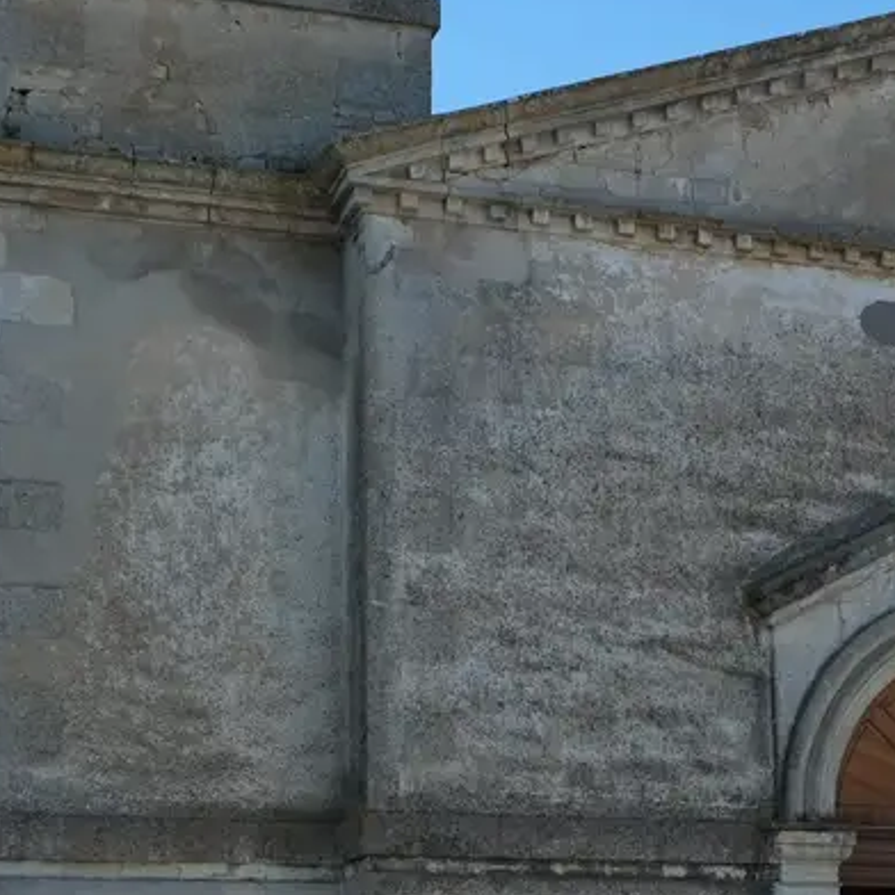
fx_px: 2194
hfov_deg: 22.8
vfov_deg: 22.7
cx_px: 711
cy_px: 151
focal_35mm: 75
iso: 200
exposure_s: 1/420
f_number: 6.4
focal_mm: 18
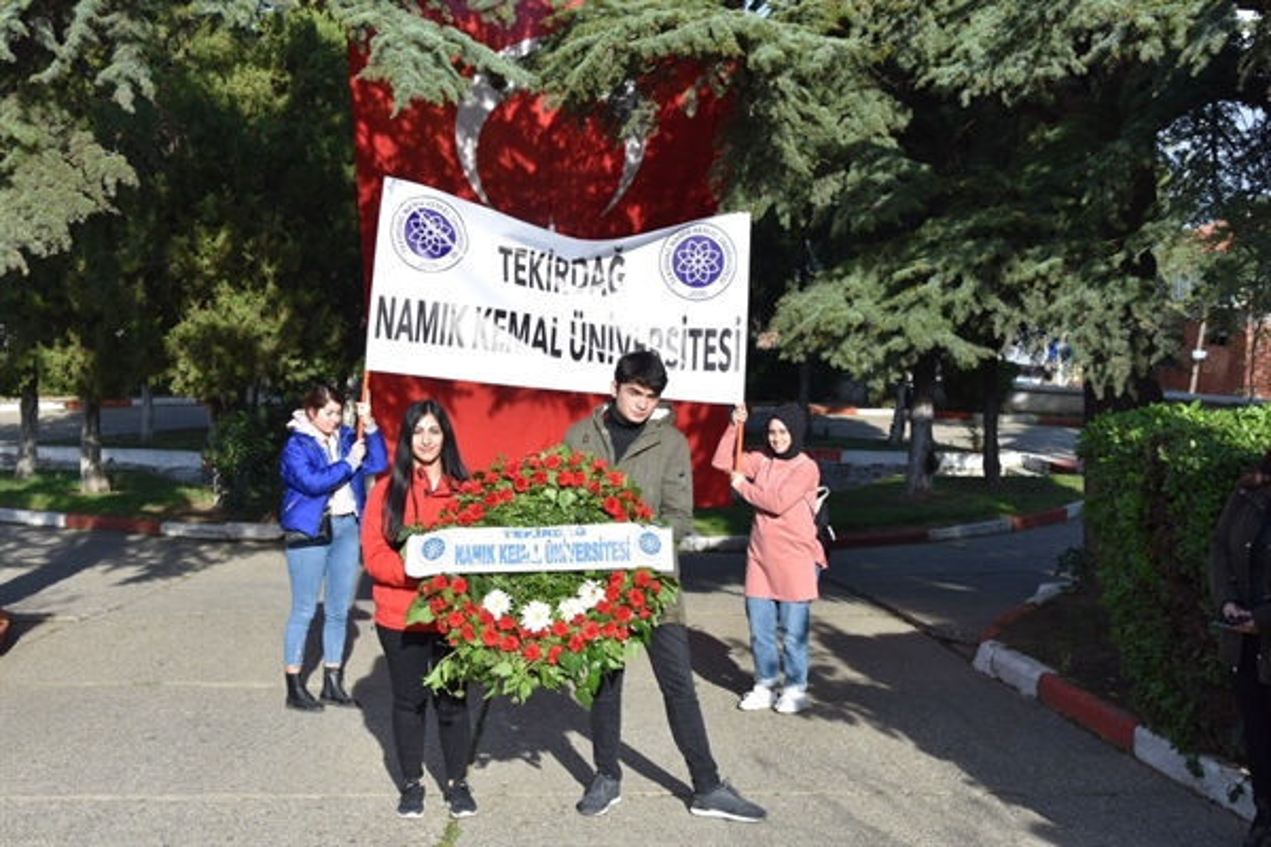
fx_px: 1800
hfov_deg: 38.9
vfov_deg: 26.5
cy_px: 424
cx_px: 636
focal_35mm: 51
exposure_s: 1/250
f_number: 8
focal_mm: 34
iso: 100
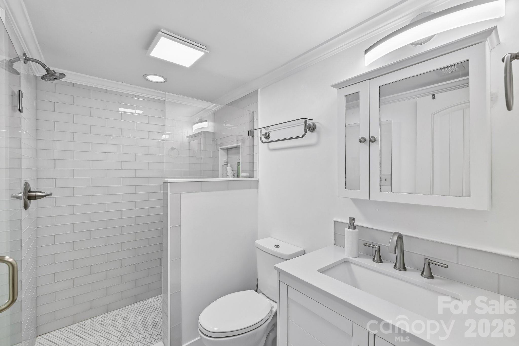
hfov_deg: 100.4
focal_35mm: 15
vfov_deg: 77.3
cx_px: 260
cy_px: 173
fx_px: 216
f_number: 9
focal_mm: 15
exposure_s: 1/15
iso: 220
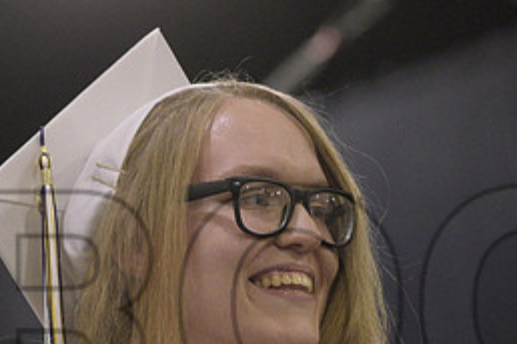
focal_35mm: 261
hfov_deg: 7.9
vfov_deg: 5.3
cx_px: 285
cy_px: 346
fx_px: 3748
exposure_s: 1/400
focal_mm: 116
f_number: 5
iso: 5000
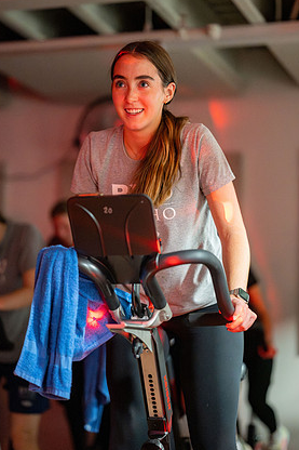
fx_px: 1147
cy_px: 211
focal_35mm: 92
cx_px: 146
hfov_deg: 14.9
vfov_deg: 22.1
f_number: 1.8
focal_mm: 85
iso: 10000
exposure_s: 1/250
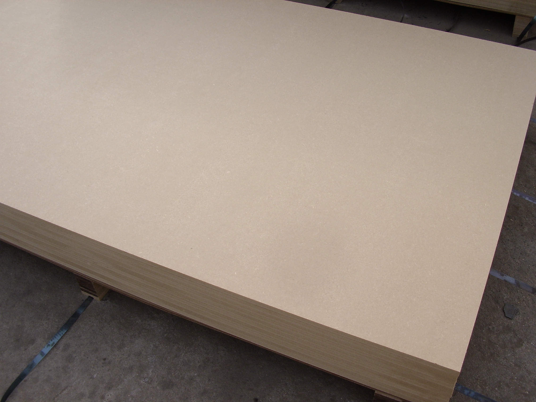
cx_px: 268
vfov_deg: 46.8
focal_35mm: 30
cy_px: 201
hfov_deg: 60.0
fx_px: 465
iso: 71
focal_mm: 5.8
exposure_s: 1/353
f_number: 4.1
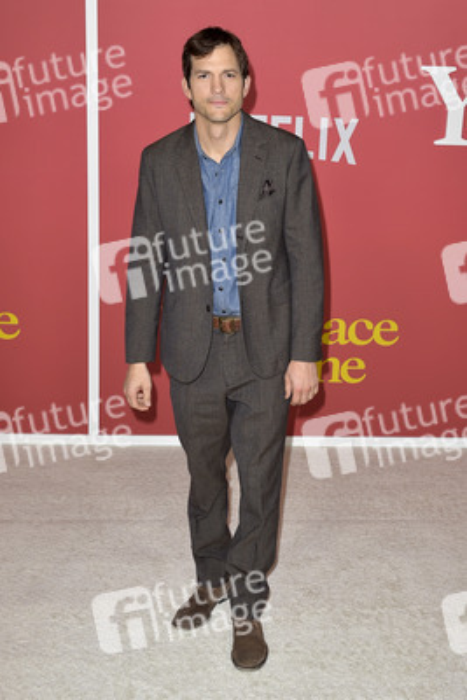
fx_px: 739
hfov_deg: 35.1
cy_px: 350
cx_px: 234
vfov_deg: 50.7
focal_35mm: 38
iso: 400
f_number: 6.3
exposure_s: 1/250
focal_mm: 38
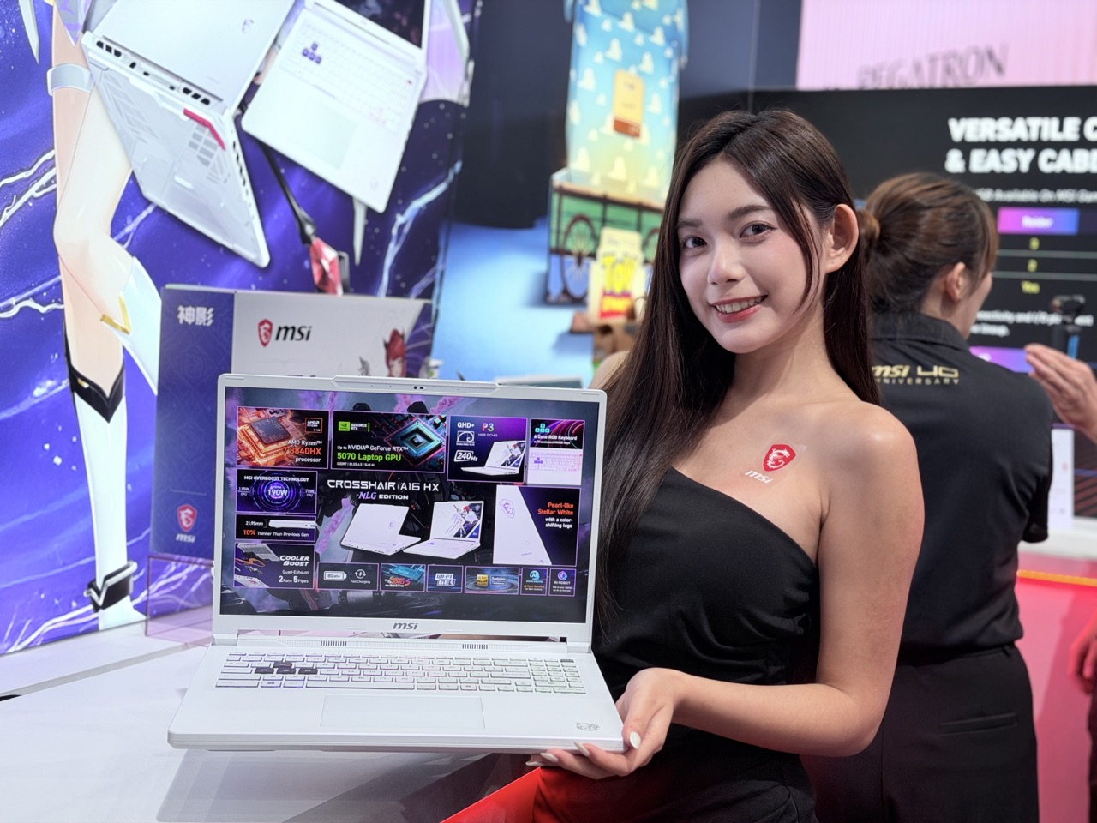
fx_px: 1521
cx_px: 548
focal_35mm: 48
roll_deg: -3.5
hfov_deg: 39.7
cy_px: 412
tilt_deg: -4.3
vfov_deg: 30.3
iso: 100
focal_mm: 6.76
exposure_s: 1/143
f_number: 1.78
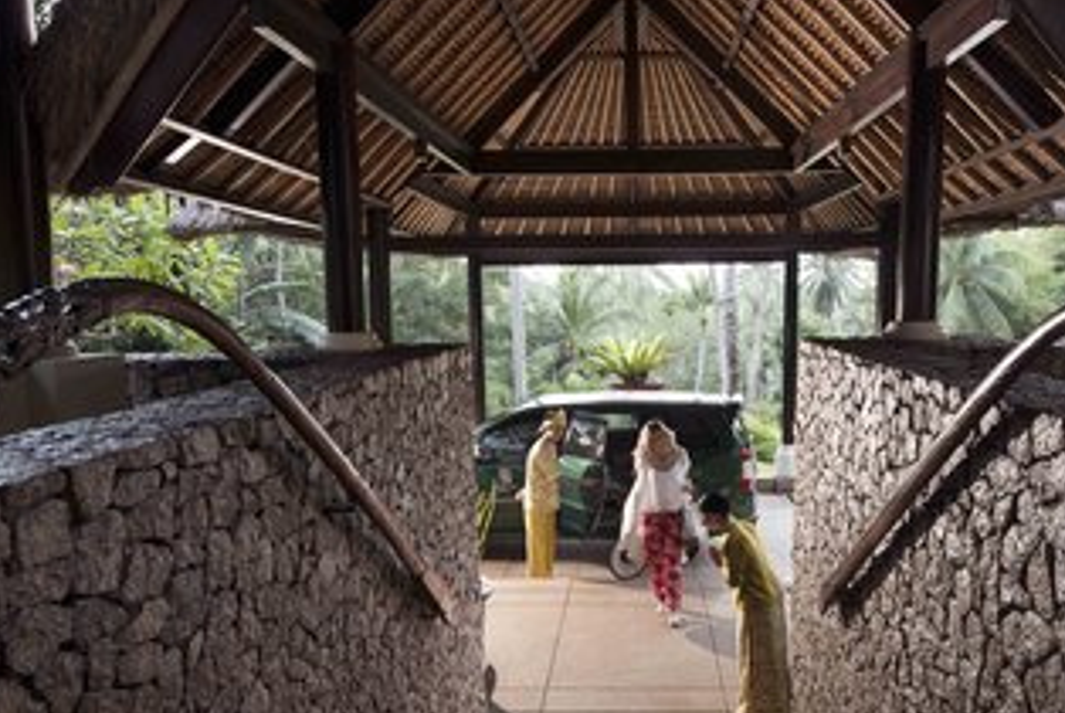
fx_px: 859
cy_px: 394
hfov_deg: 63.1
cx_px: 631
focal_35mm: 29
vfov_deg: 45.0
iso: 400
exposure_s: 1/125
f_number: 5.6
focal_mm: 19
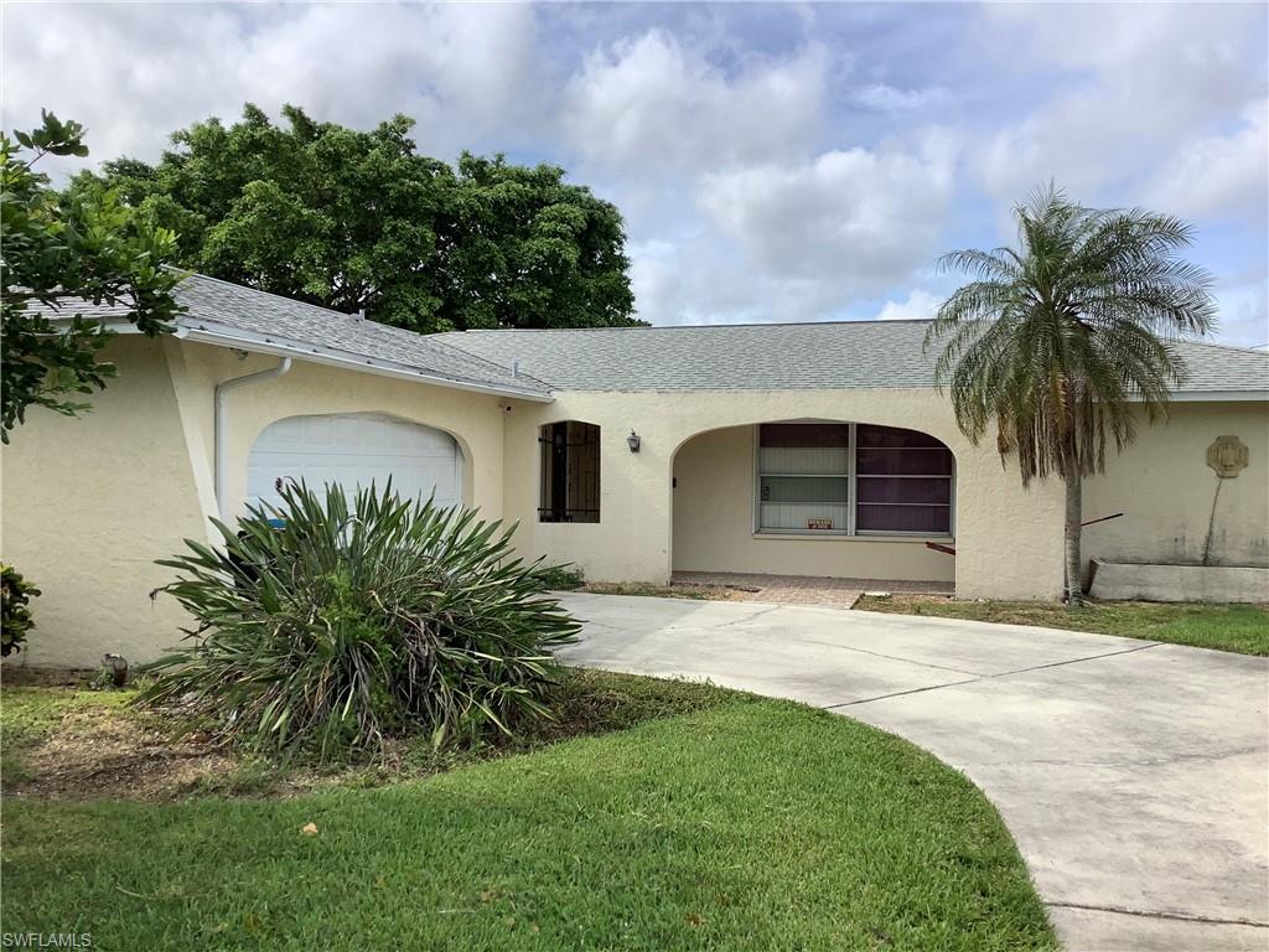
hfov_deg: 58.4
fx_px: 1136
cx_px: 634
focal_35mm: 31
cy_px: 476
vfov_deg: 45.4
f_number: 2.4
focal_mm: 3.3
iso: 25
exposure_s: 1/1217
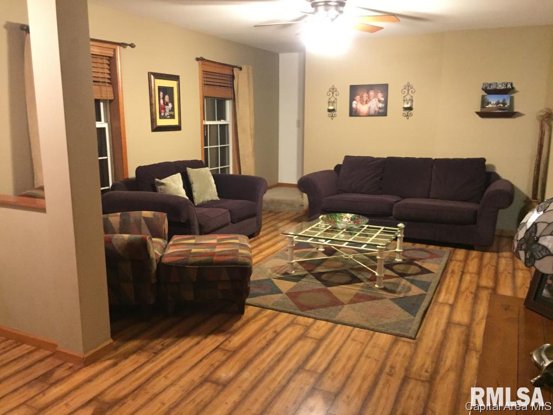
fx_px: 463
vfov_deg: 48.2
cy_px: 208
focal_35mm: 29
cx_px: 276
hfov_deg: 61.7
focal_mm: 4.15
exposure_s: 1/15
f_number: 2.2
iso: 320
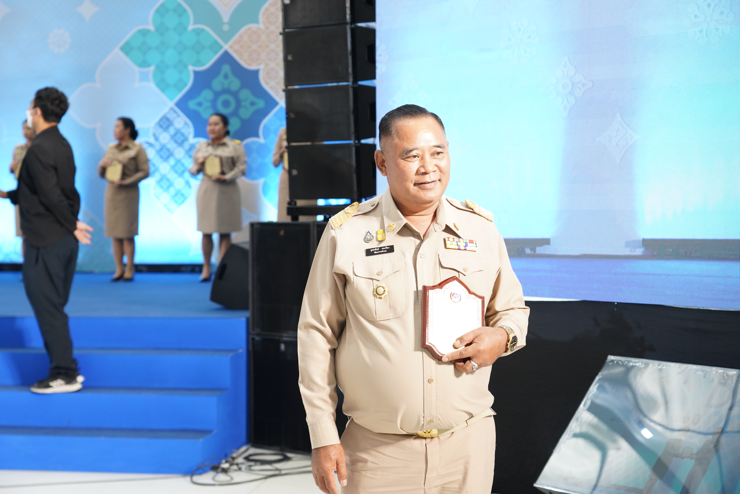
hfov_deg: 31.0
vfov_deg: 20.9
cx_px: 370
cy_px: 247
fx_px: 1336
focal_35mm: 65
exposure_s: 1/200
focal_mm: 65
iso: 2000
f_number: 5
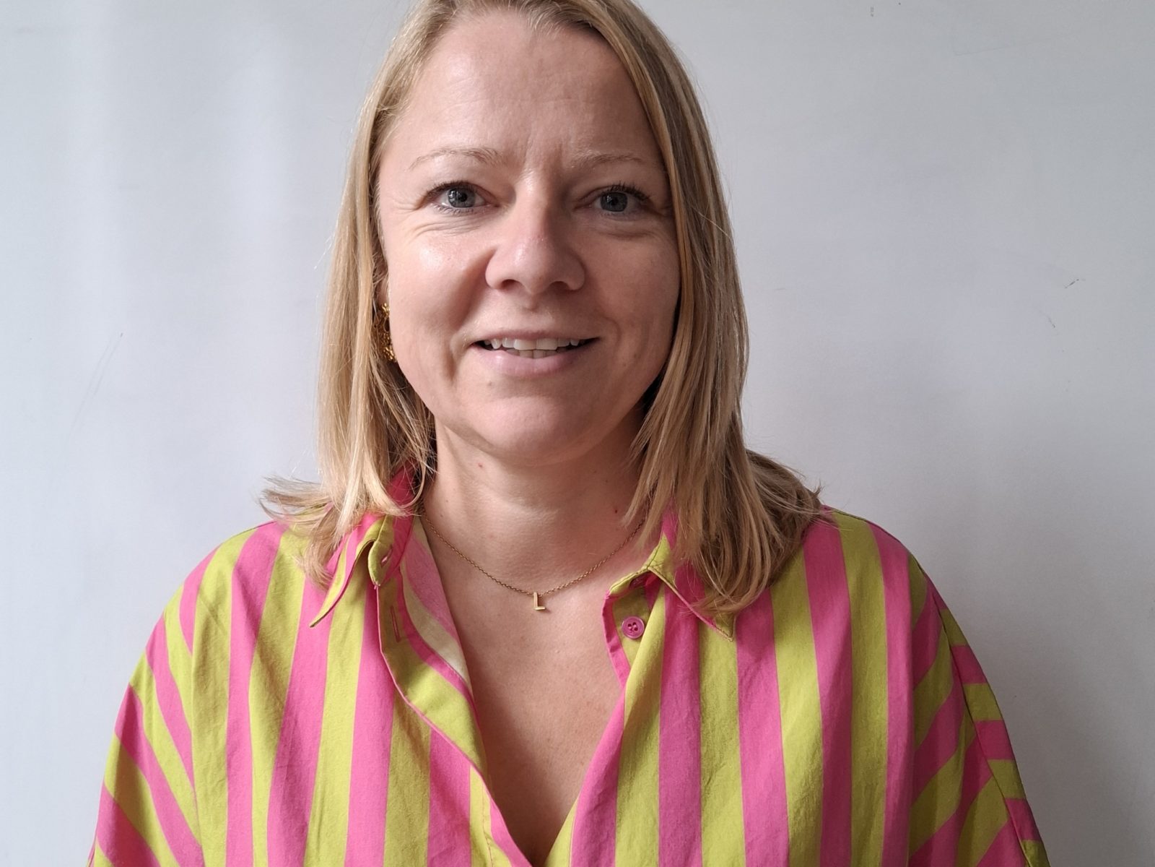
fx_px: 767
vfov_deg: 58.9
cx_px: 578
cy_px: 434
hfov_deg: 73.9
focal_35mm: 23
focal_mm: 5.54
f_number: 1.8
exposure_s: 1/100
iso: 320
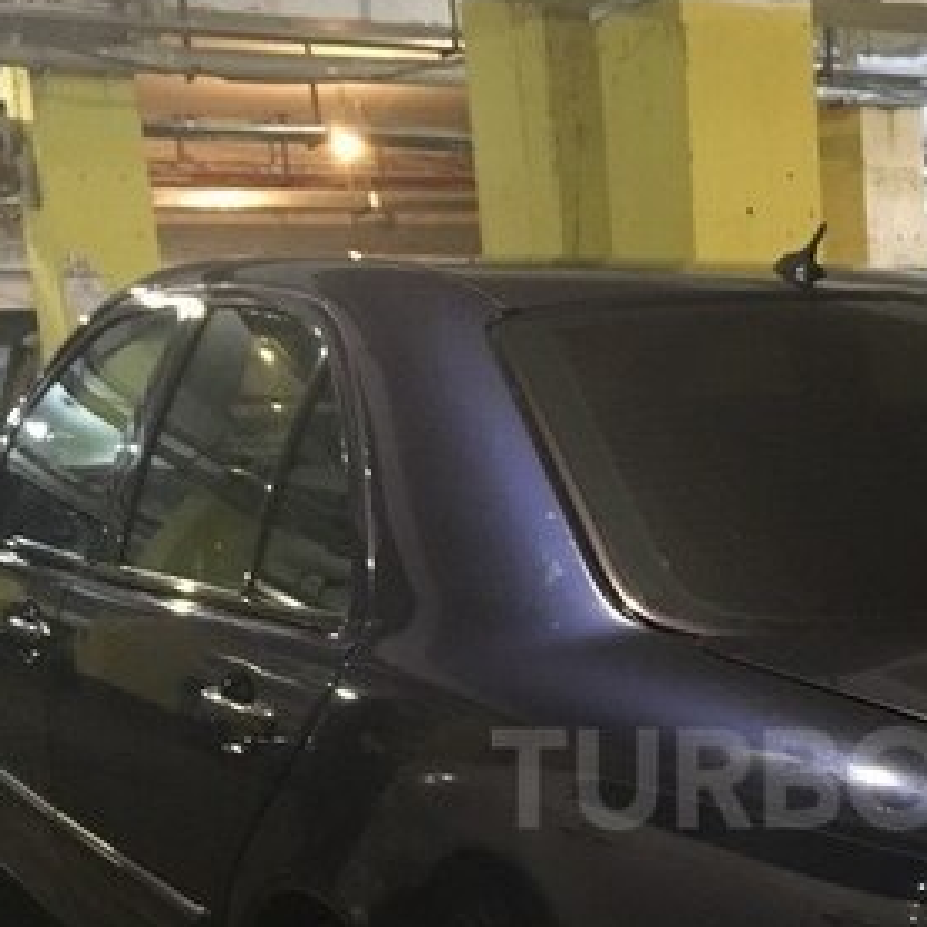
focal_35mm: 61
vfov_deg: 27.4
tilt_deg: -12.4
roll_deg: +3.5
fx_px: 1848
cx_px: 833
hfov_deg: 27.2
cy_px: 778
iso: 500
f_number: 2.2
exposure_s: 1/17
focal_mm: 4.15
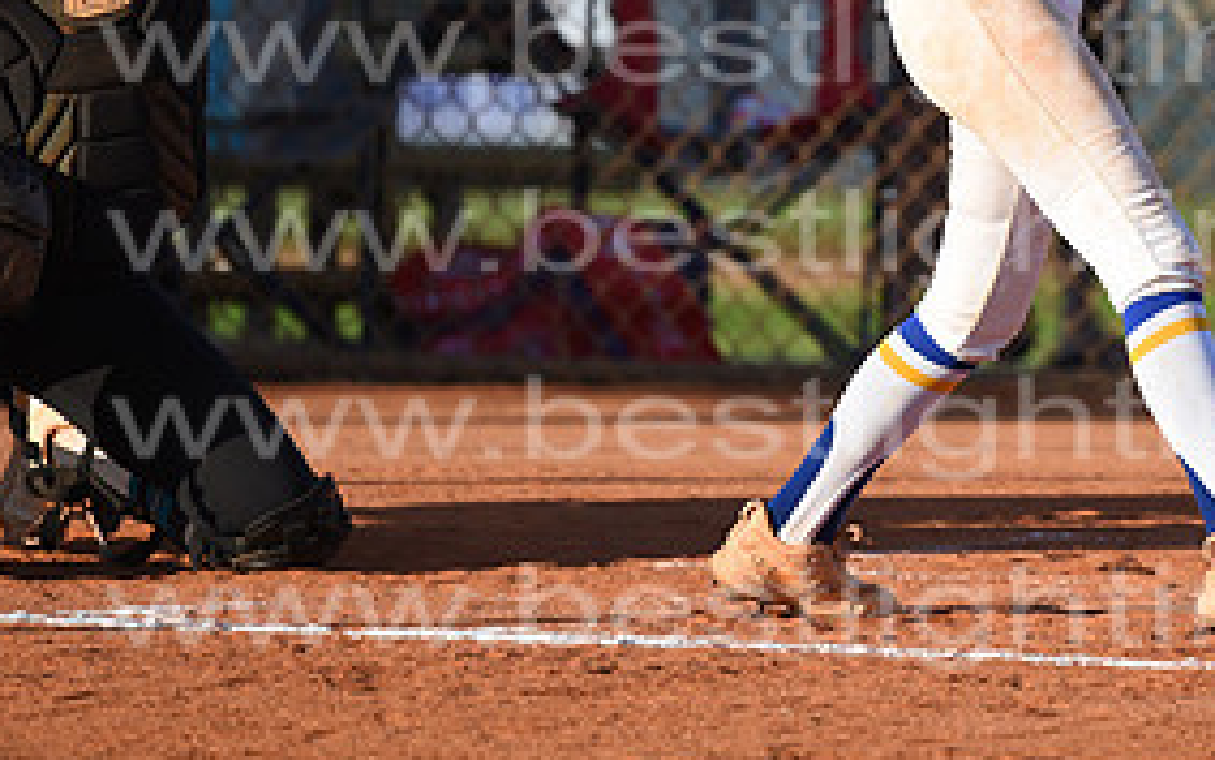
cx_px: 1082
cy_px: -41
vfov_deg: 2.1
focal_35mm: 627
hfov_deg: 3.3
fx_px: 20766
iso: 100
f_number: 4
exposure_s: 1/640
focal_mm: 300
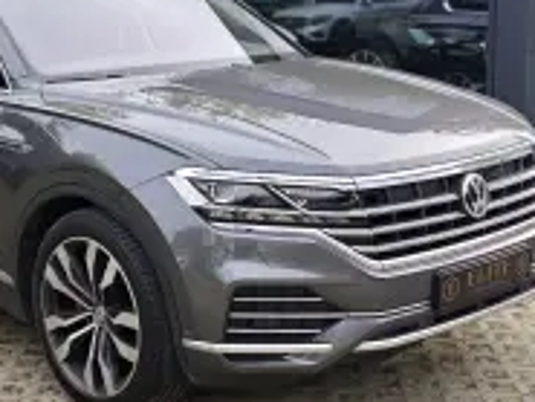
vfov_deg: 21.6
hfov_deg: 28.2
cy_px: 185
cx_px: 142
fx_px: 1052
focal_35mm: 68
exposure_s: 1/552
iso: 50
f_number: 1.4
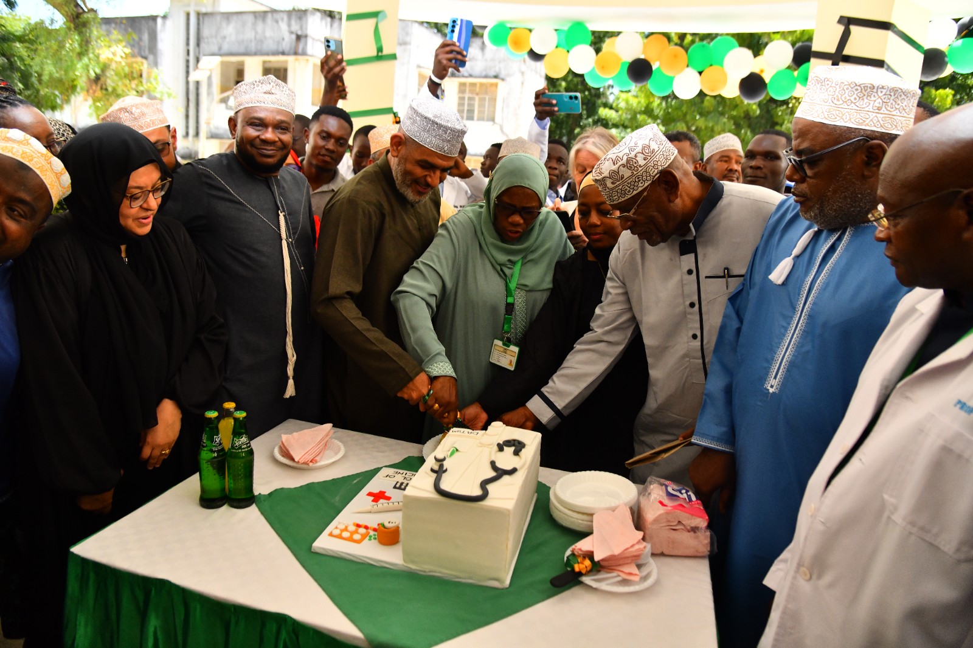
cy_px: 324
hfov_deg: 73.8
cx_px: 486
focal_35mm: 24
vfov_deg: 53.1
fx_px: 648
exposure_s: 1/1250
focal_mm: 24
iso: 1000
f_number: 4.5
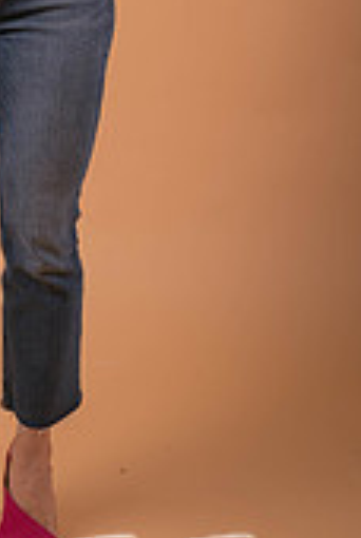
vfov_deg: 17.9
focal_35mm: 111
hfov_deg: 12.1
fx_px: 1663
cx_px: -89
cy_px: -16
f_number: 6.3
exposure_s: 1/160
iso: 64
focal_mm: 42
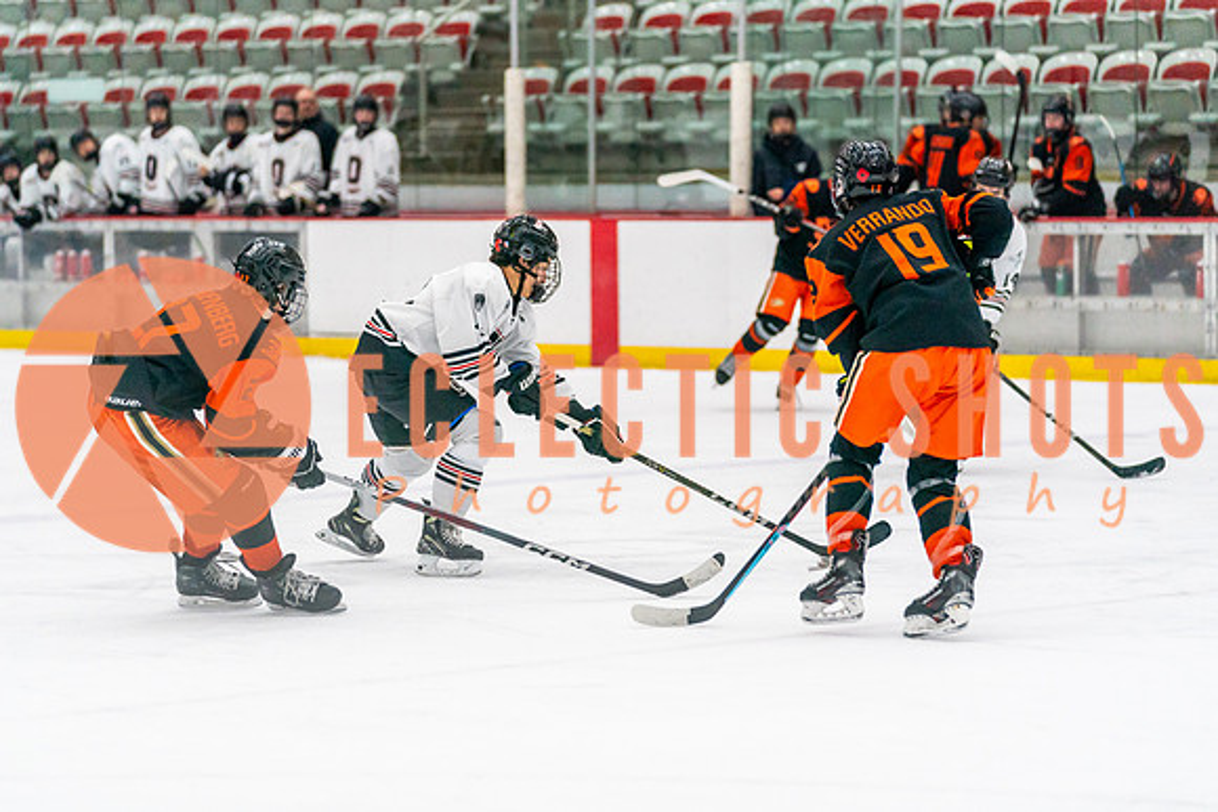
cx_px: 579
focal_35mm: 158
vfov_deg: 8.7
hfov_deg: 13.0
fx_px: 5331
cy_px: 406
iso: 3200
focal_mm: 138
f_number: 2.8
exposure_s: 1/1250
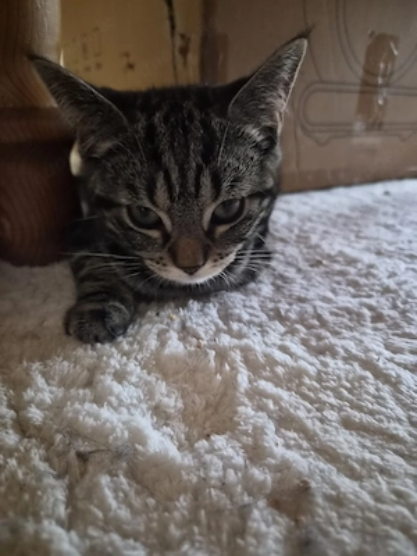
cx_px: 208
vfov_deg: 73.9
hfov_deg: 58.9
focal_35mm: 23
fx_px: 369
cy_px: 278
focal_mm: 5.4
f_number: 1.8
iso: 2000
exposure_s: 1/50
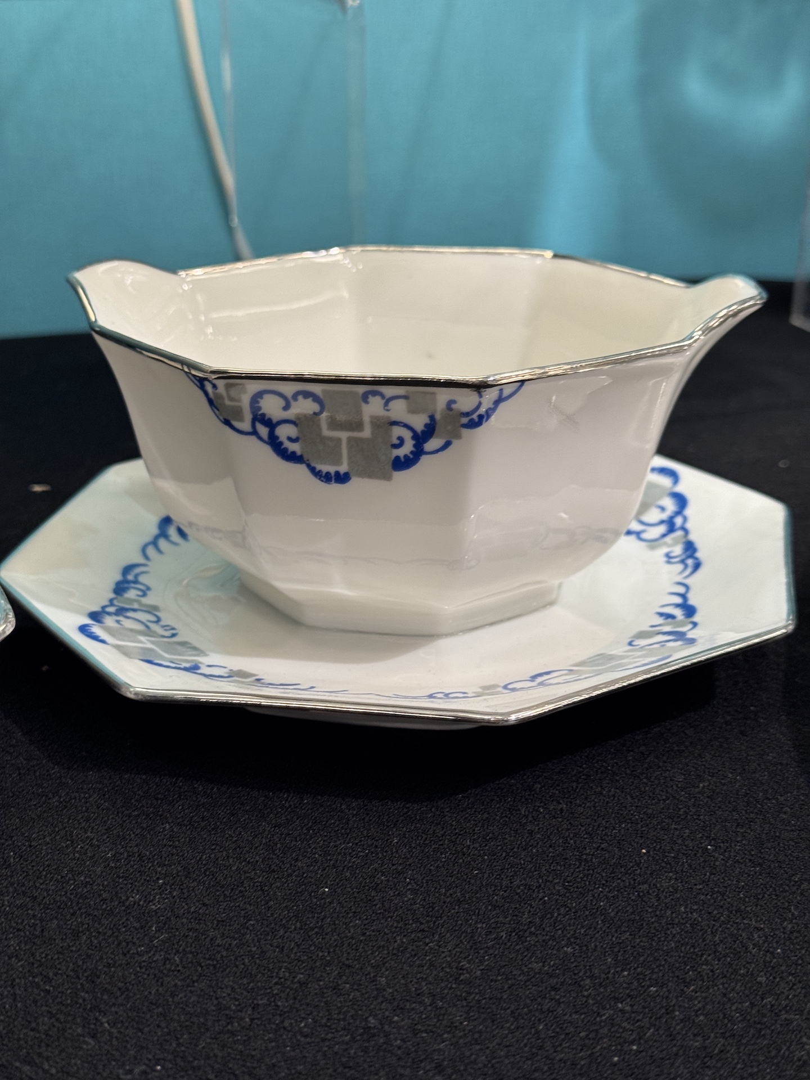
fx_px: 1498
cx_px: 405
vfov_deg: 39.7
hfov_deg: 30.3
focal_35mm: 48
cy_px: 540
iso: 80
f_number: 1.78
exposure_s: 1/100
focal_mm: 6.76
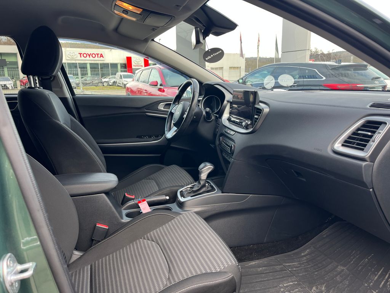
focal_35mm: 26
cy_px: 146
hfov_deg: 67.3
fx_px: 293
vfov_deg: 53.1
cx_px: 195
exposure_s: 1/121
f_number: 1.6
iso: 40
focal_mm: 5.1
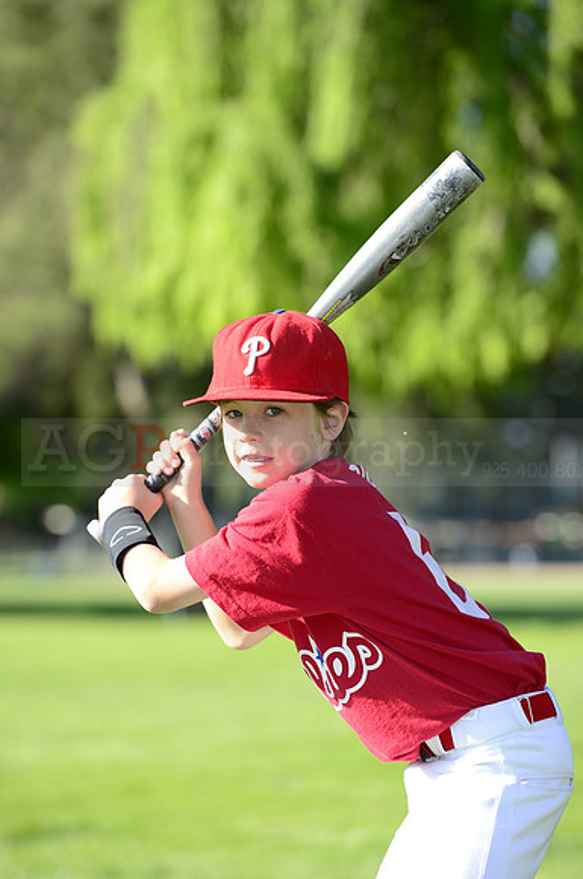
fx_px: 4020
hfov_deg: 8.3
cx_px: 292
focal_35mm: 165
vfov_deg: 12.5
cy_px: 440
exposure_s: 1/500
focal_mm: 165
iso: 200
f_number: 5
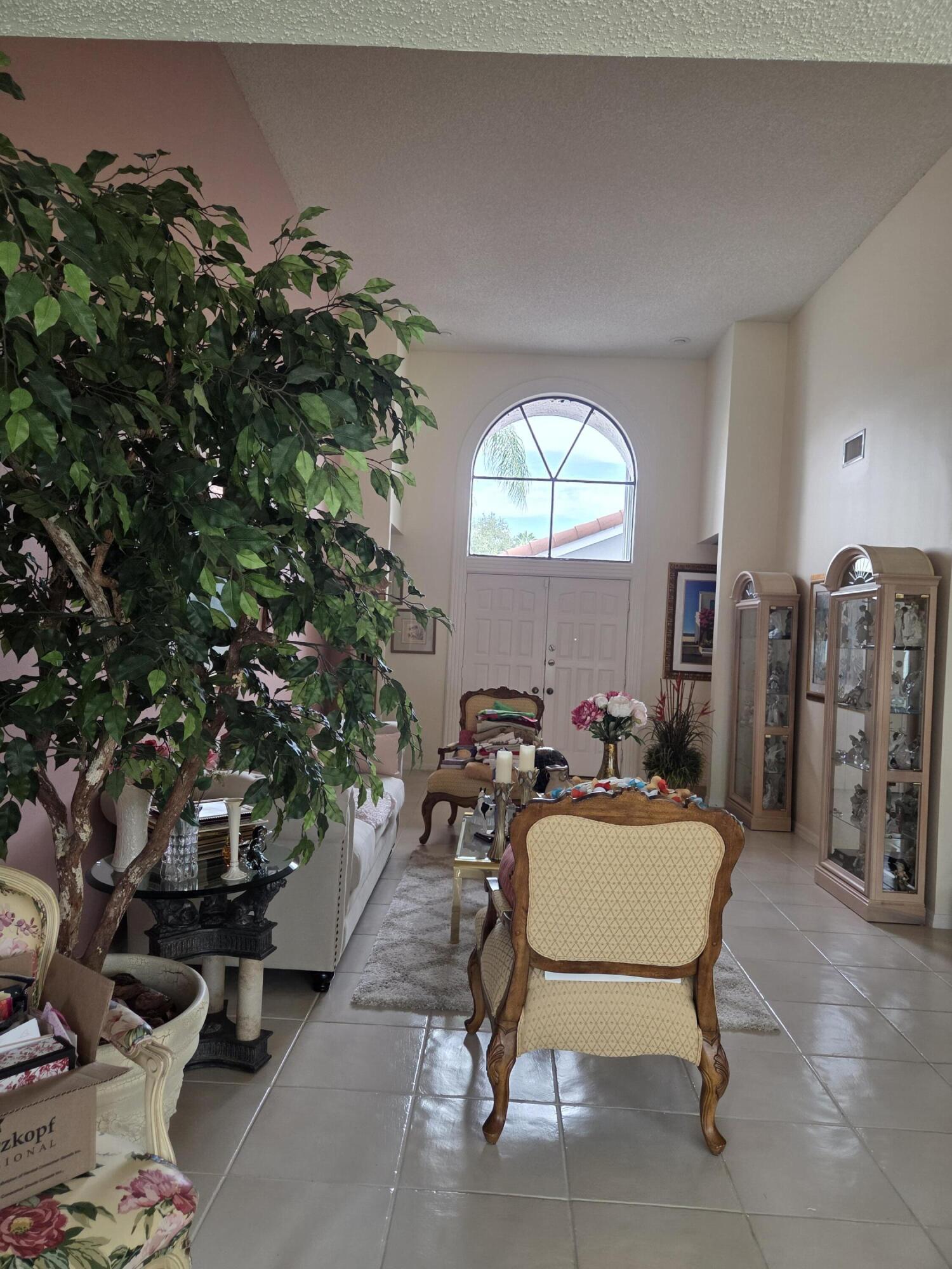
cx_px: 476
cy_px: 634
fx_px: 843
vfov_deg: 73.9
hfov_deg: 58.9
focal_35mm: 23
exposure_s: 1/120
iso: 320
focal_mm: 5.4
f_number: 1.8
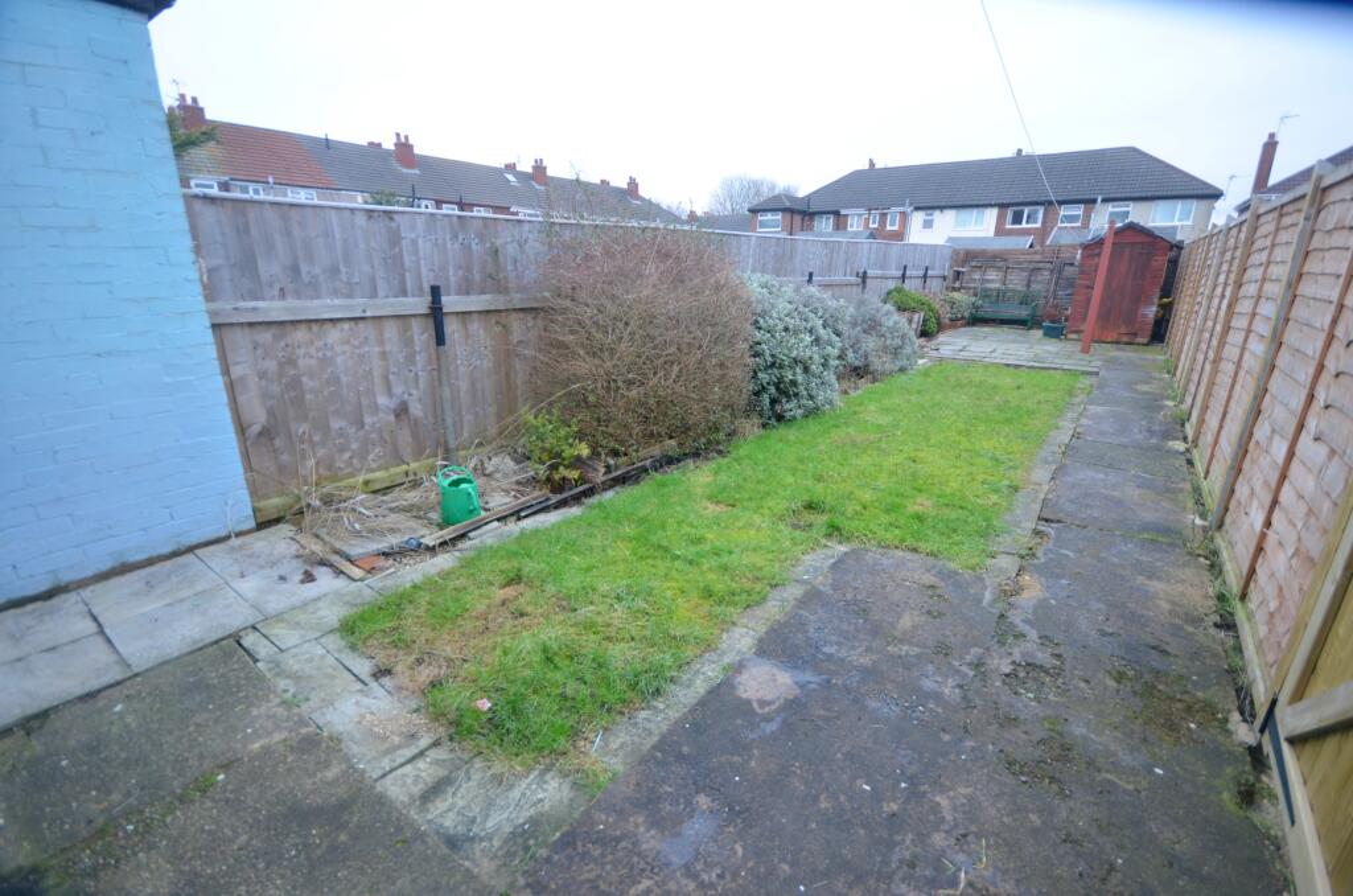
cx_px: 676
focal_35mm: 15
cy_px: 448
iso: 400
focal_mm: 10
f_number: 4
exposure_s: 1/60
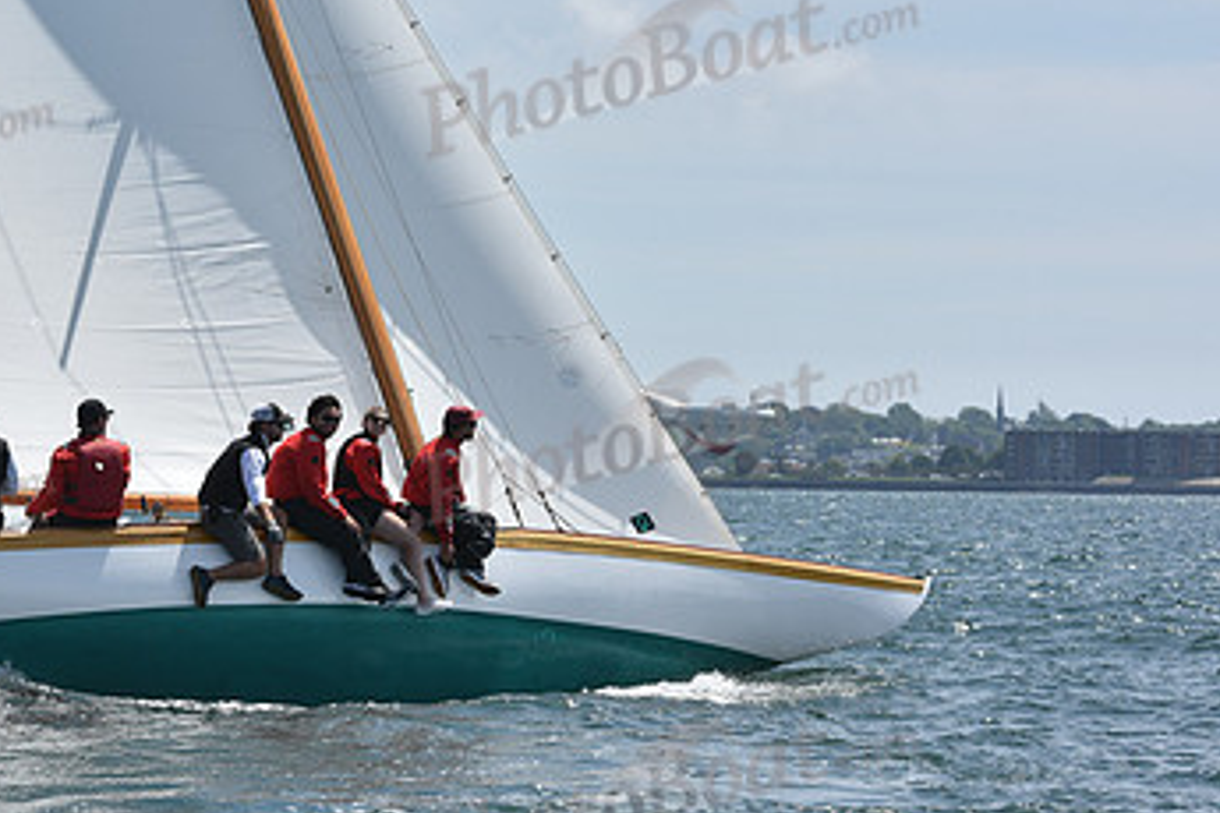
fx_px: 5693
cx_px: 240
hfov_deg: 12.2
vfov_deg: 8.2
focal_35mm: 168
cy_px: 299
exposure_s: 1/1250
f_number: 8
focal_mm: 100
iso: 250
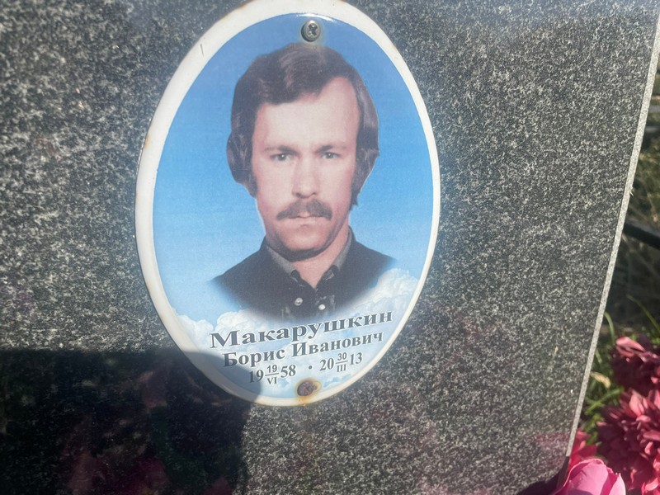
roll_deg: +2.4
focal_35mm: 26
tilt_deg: -17.2
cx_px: 330
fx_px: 496
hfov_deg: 67.3
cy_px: 248
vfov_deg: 53.1
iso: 32
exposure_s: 1/5051
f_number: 1.6
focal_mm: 4.2
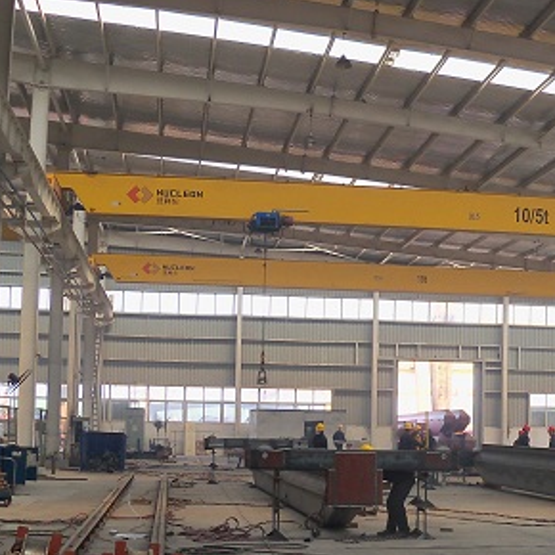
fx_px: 1161
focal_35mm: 64
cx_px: 448
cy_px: 360
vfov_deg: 26.8
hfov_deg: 26.4
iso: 64
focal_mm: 6.2
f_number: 3.5
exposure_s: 1/80
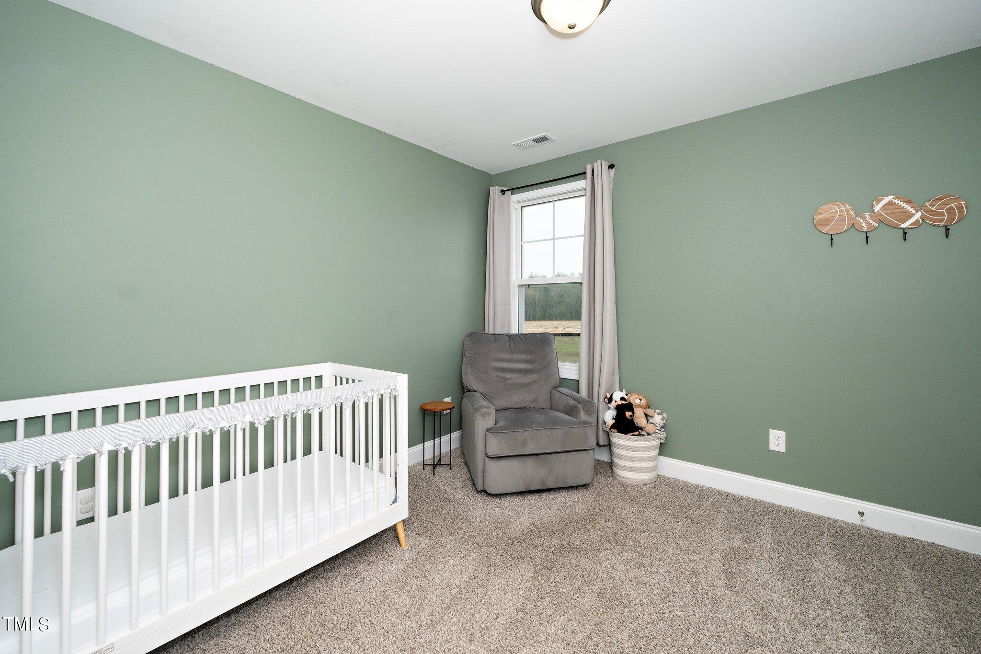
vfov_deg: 81.2
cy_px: 327
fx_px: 381
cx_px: 490
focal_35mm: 14
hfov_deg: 104.3
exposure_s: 1/80
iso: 640
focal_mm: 14
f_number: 11
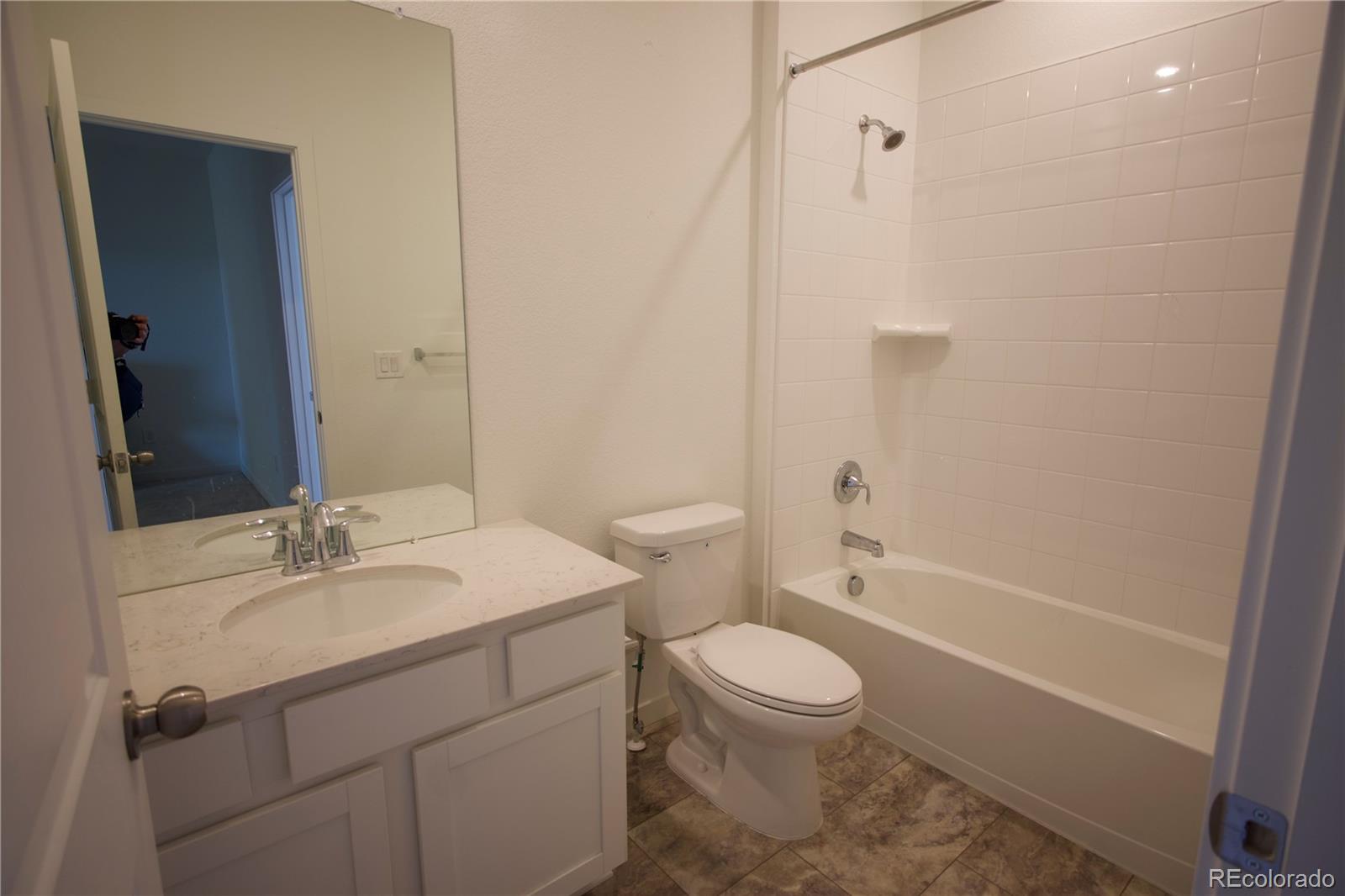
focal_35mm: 18
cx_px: 672
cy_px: 448
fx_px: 672
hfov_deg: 90.0
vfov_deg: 67.4
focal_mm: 12
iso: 125
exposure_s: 1/20
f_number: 3.5
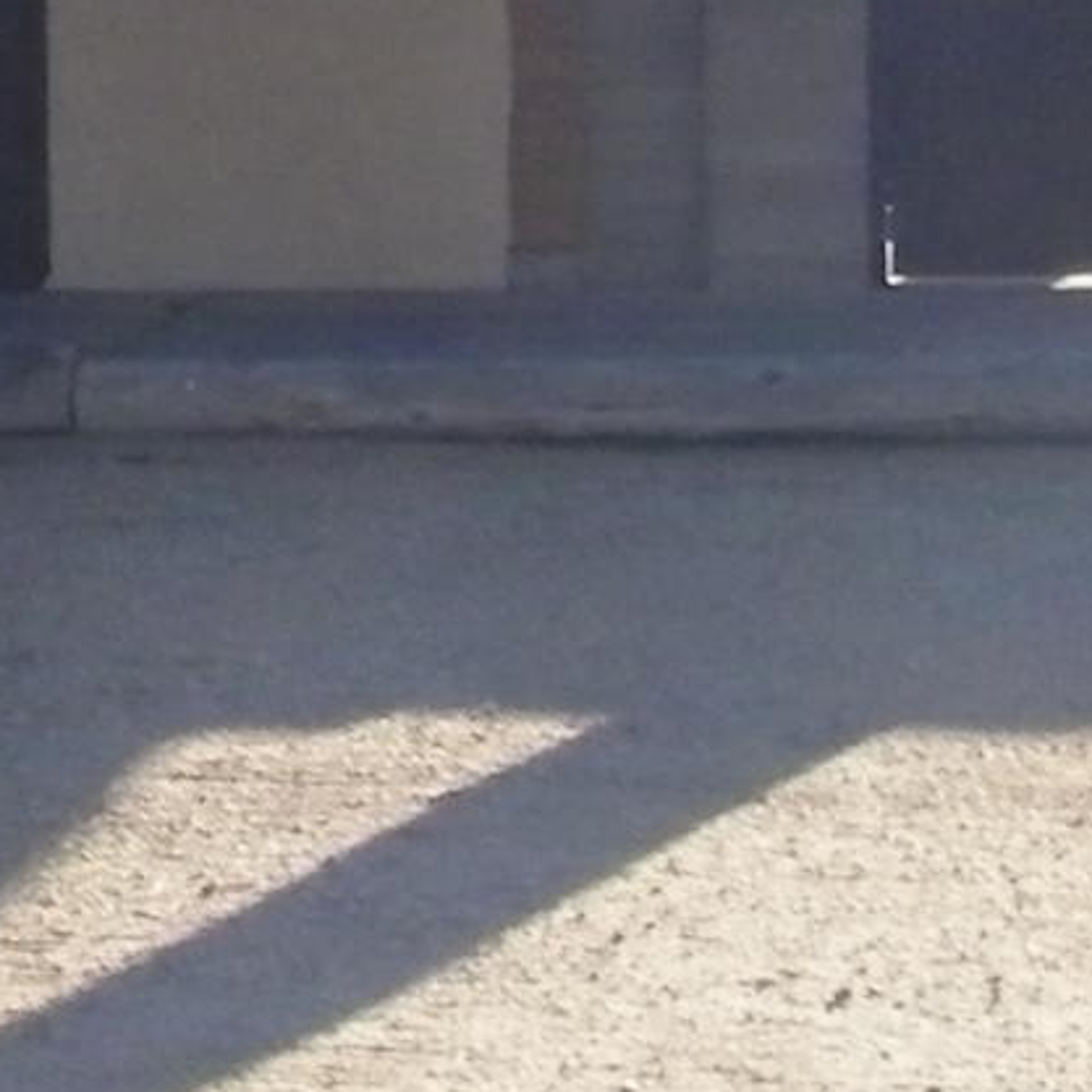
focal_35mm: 178
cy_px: 466
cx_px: -1165
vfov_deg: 9.8
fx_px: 6353
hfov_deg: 9.2
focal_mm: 5
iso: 125
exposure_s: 1/125
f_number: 7
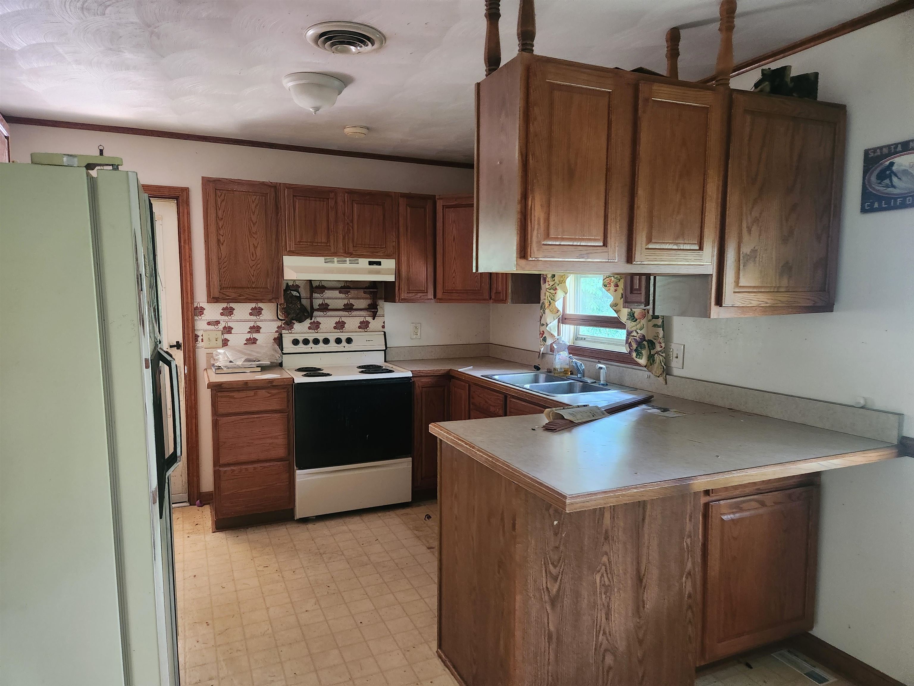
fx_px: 607
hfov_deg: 73.9
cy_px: 343
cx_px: 457
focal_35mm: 23
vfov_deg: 58.9
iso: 640
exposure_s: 1/30
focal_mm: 5.4
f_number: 1.8
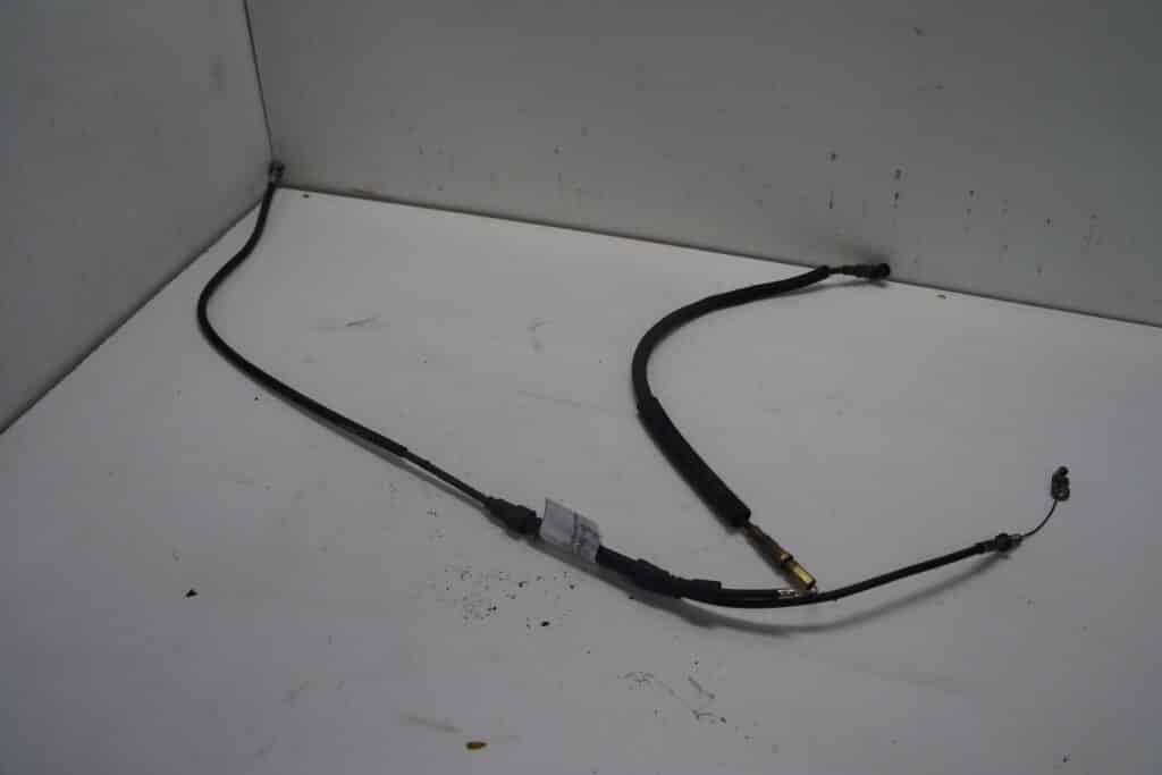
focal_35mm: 27
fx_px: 872
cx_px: 581
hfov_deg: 67.4
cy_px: 388
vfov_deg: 47.9
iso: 100
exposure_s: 1/100
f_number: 4.5
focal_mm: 18
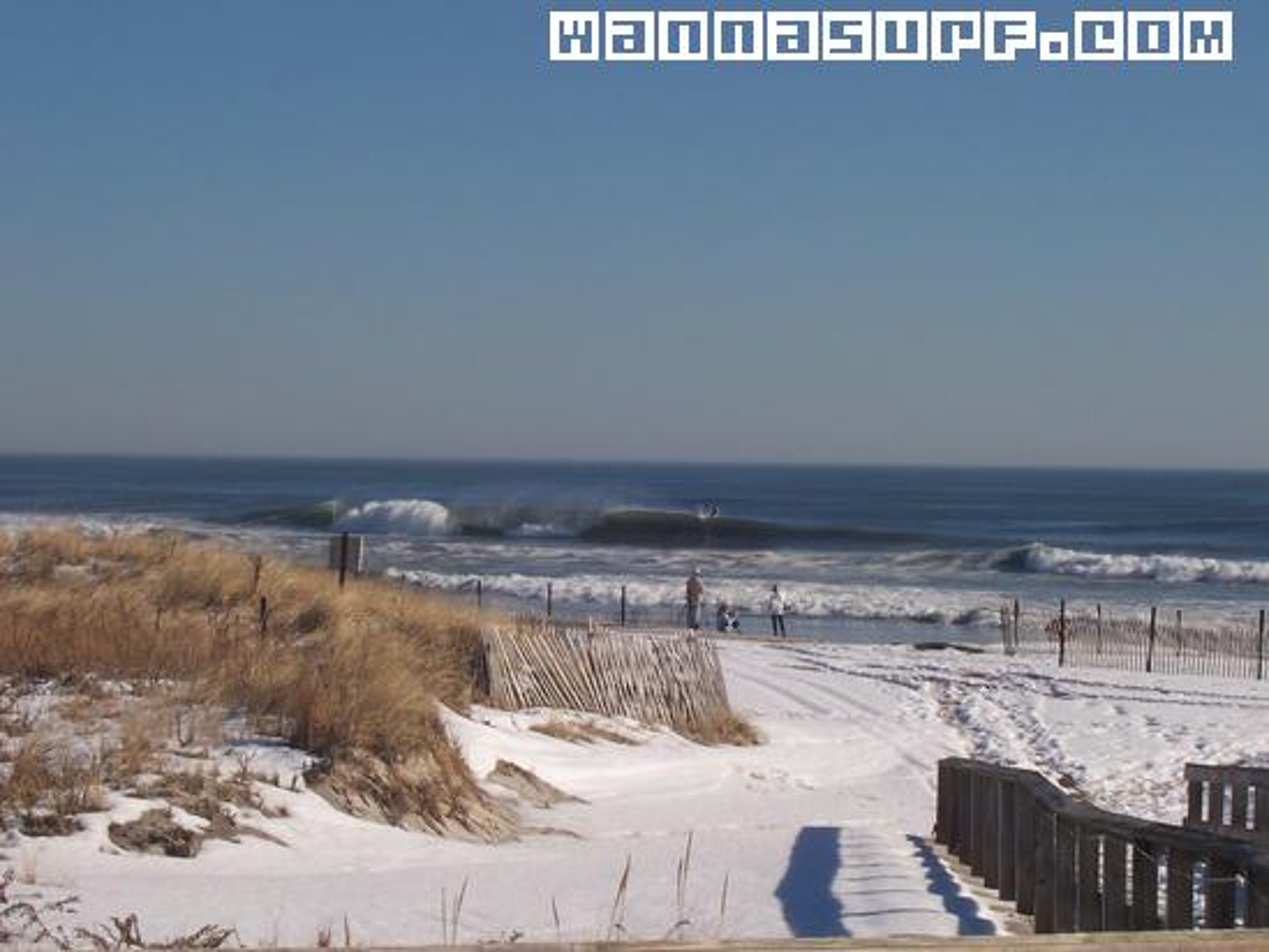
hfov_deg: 17.7
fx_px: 4070
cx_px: 634
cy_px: 476
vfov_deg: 13.3
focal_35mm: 111
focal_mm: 16.8
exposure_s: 1/500
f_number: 9.5
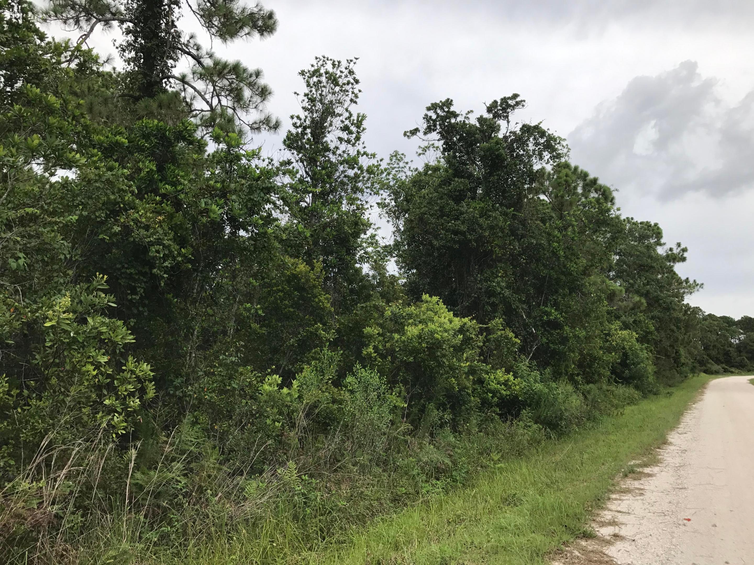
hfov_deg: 63.4
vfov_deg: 49.7
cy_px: 282
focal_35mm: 28
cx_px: 377
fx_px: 610
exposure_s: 1/1808
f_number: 1.8
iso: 20
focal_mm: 3.99
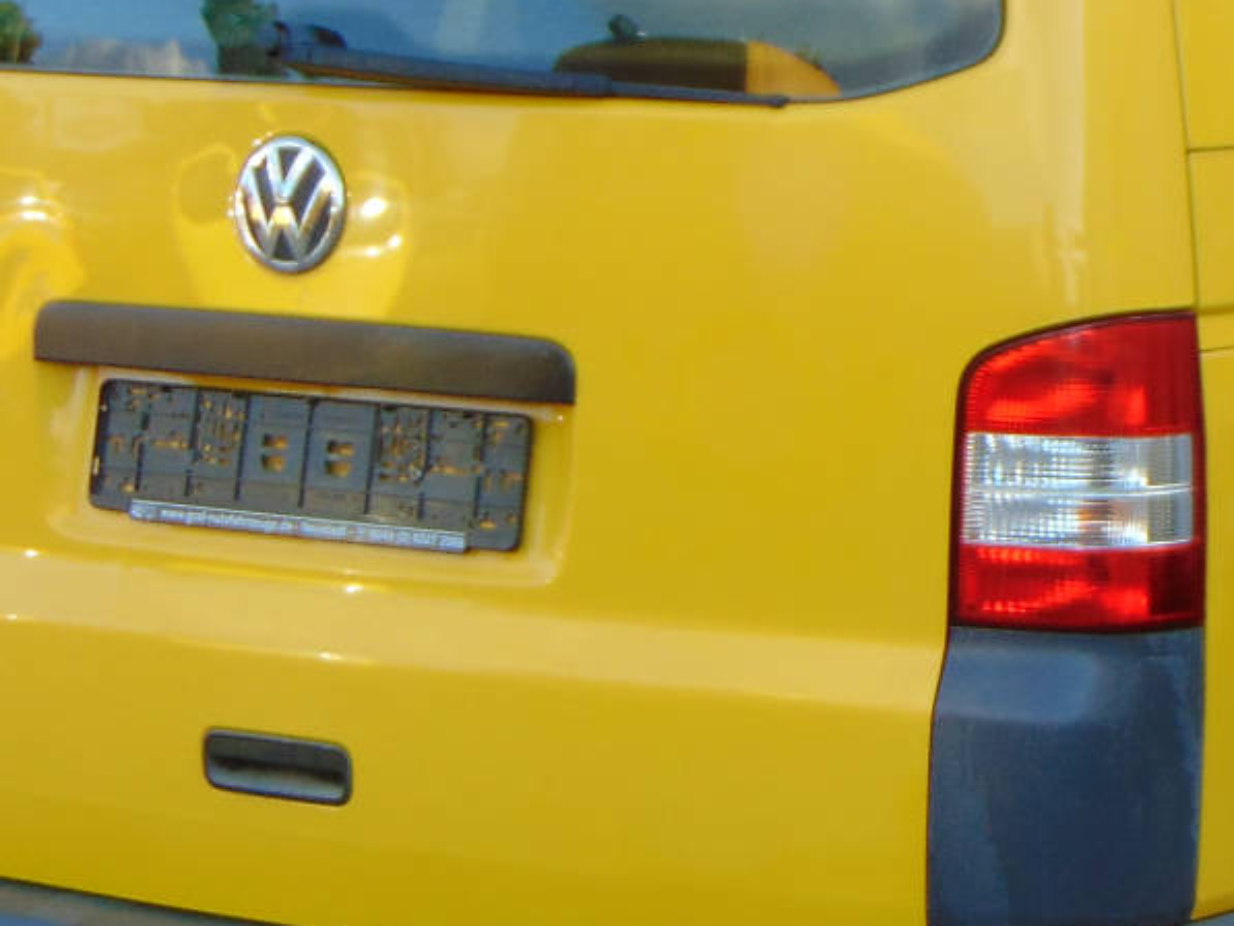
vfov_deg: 11.1
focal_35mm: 134
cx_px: 1058
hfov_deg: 14.6
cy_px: 477
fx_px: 4778
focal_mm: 9
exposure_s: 1/160
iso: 80
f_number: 3.5
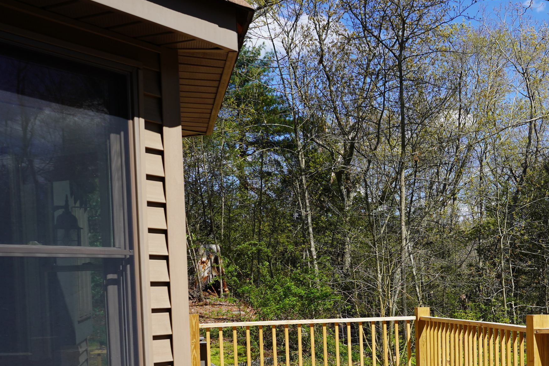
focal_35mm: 53
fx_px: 808
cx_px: 464
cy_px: 316
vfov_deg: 24.9
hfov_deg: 35.9
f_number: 10
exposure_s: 1/160
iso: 100
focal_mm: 30
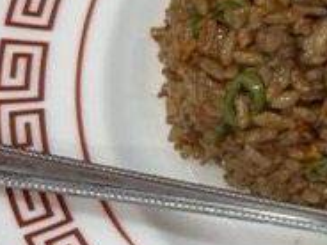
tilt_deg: -60.3
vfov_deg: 8.7
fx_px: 1606
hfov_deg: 9.7
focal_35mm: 170
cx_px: 883
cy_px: -12
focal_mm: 5.96
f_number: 1.6
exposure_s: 1/50
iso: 80
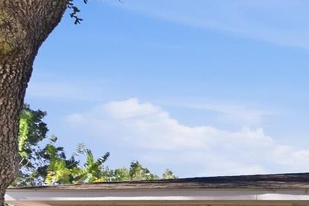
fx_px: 621
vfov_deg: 16.7
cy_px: 332
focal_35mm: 72
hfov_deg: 19.7
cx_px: 572
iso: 64
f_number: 8
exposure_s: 1/60
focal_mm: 15.5
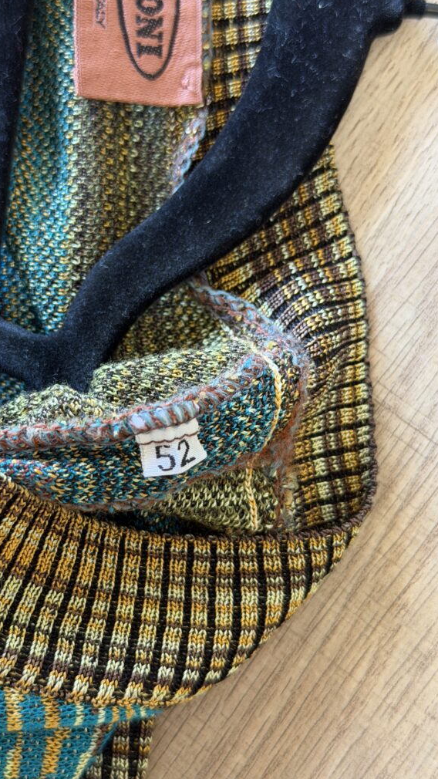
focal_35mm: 53
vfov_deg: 39.2
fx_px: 1094
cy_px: 392
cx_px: 157
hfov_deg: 22.6
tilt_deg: -84.3
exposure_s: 1/60
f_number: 1.78
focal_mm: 6.76
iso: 160
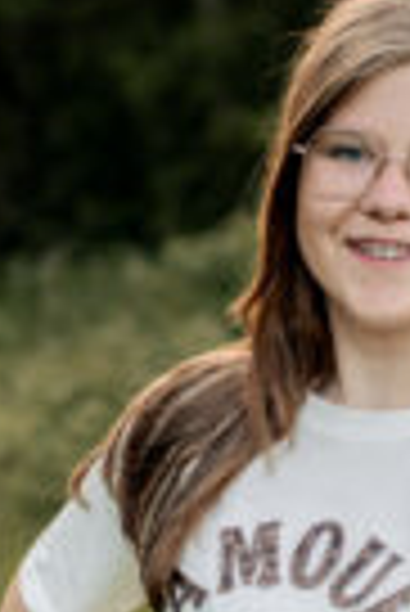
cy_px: 416
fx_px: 3033
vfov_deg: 11.5
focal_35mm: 178
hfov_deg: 7.7
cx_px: 369
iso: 400
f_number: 2.5
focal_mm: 50
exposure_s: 1/800
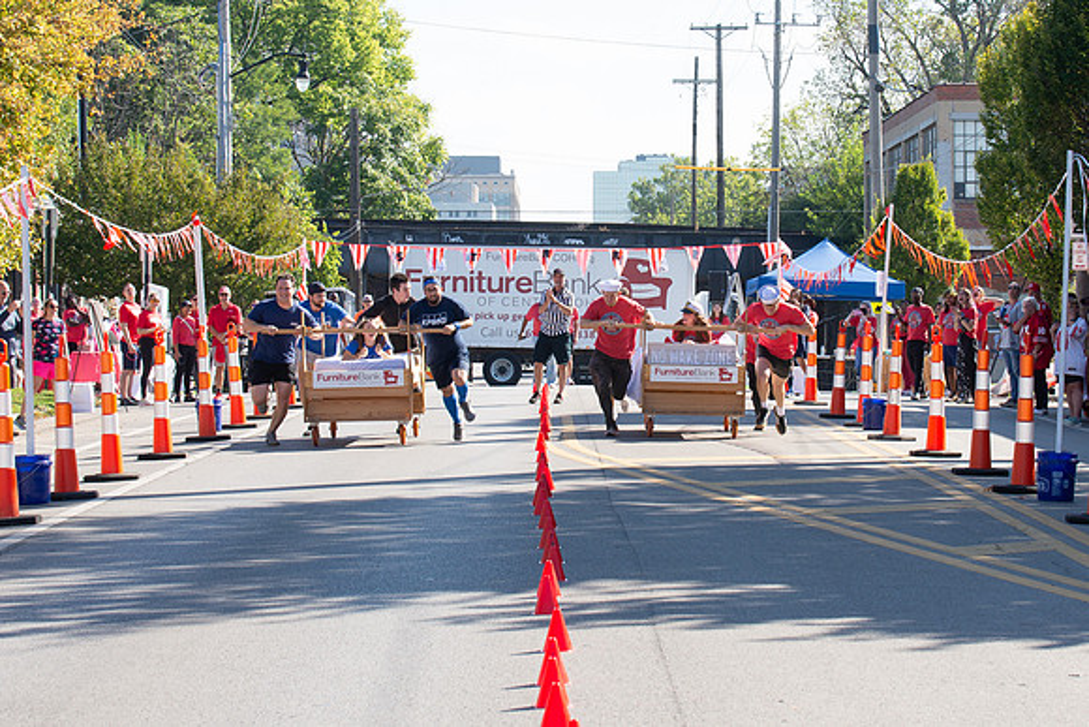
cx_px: 632
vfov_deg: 12.6
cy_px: 323
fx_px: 3286
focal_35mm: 109
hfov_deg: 18.8
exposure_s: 1/250
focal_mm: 70
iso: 200
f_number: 9
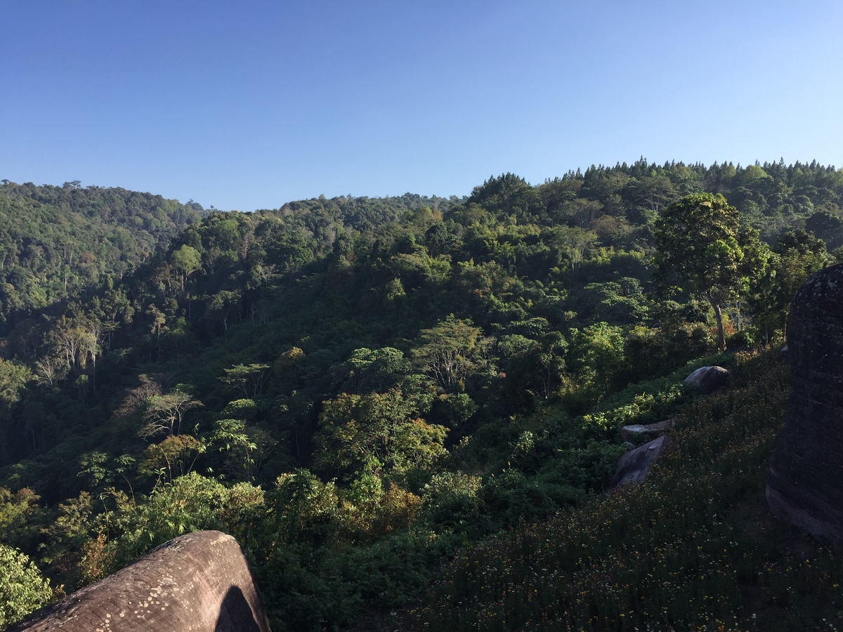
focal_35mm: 29
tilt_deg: -2.0
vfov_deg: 48.2
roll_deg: -1.8
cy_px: 316
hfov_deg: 61.7
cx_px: 422
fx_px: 706
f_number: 2.2
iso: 32
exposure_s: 1/1319
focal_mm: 4.15
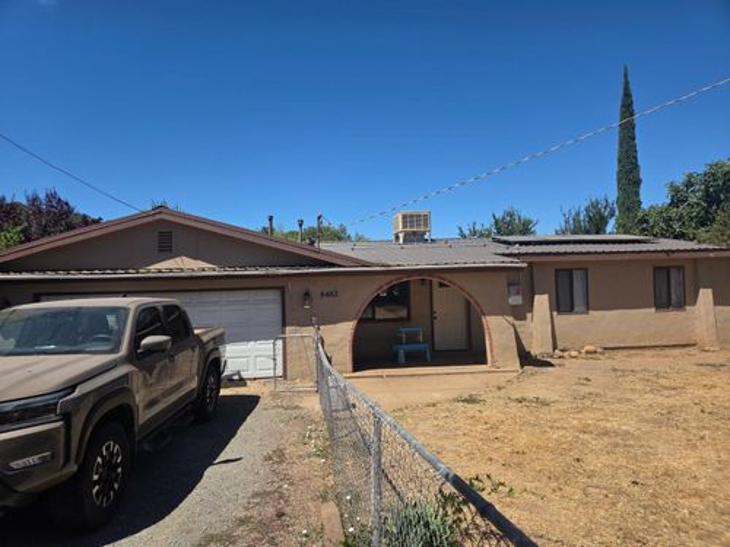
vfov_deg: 58.9
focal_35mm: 23
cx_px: 365
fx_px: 485
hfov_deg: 73.9
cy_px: 274
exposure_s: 1/5399
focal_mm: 5.4
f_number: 1.8
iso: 80
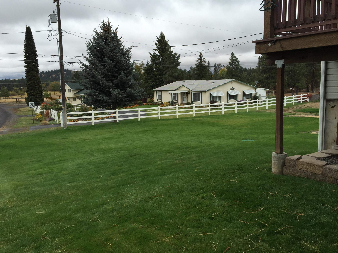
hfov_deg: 61.7
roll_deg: +0.4
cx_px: 169
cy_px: 126
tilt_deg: -7.5
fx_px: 283
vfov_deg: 48.2
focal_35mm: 29
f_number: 2.2
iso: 32
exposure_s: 1/732
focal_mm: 4.15
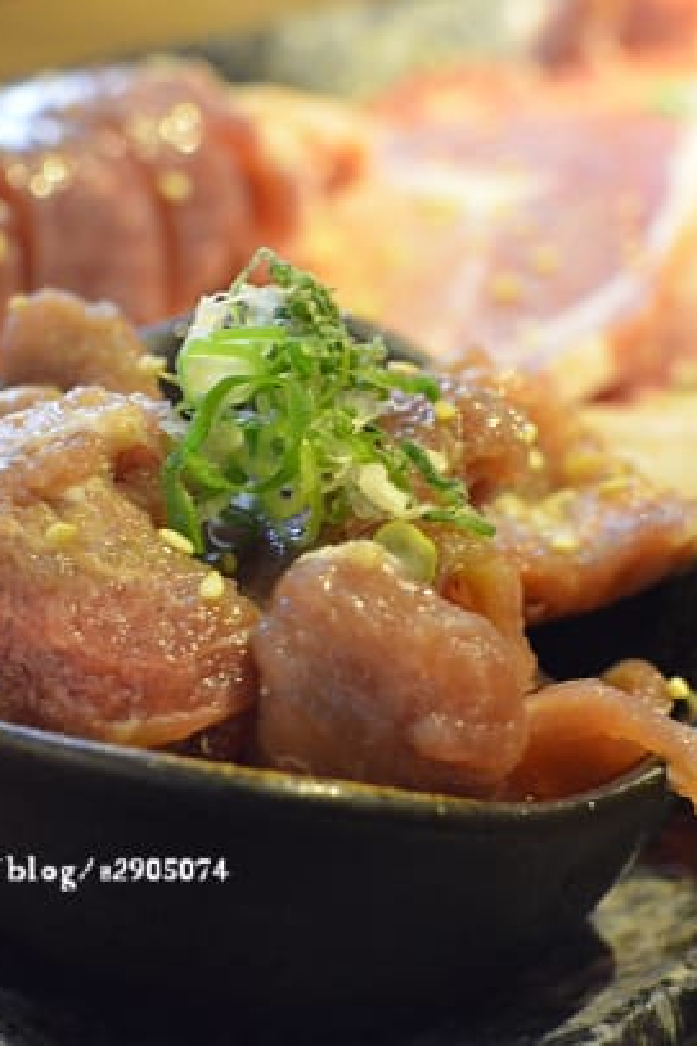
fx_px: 2377
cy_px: 519
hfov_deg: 16.7
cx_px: 325
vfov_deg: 24.8
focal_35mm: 82
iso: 3200
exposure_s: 1/10
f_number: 5
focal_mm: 35
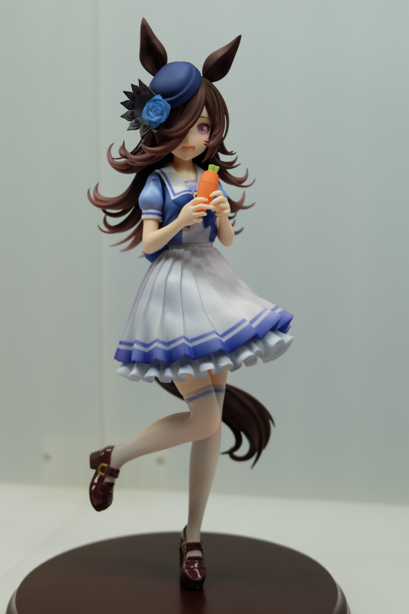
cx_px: 204
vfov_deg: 41.9
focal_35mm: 47
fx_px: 801
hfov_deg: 28.6
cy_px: 307
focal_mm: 31
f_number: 4.7
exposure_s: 1/125
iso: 400
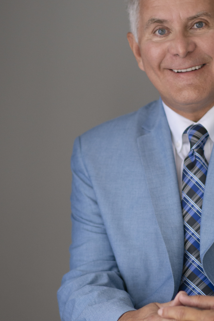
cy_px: 161
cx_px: 160
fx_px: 1541
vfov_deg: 11.9
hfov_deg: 7.9
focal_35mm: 173
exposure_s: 1/250
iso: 1000
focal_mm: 85
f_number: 2.2
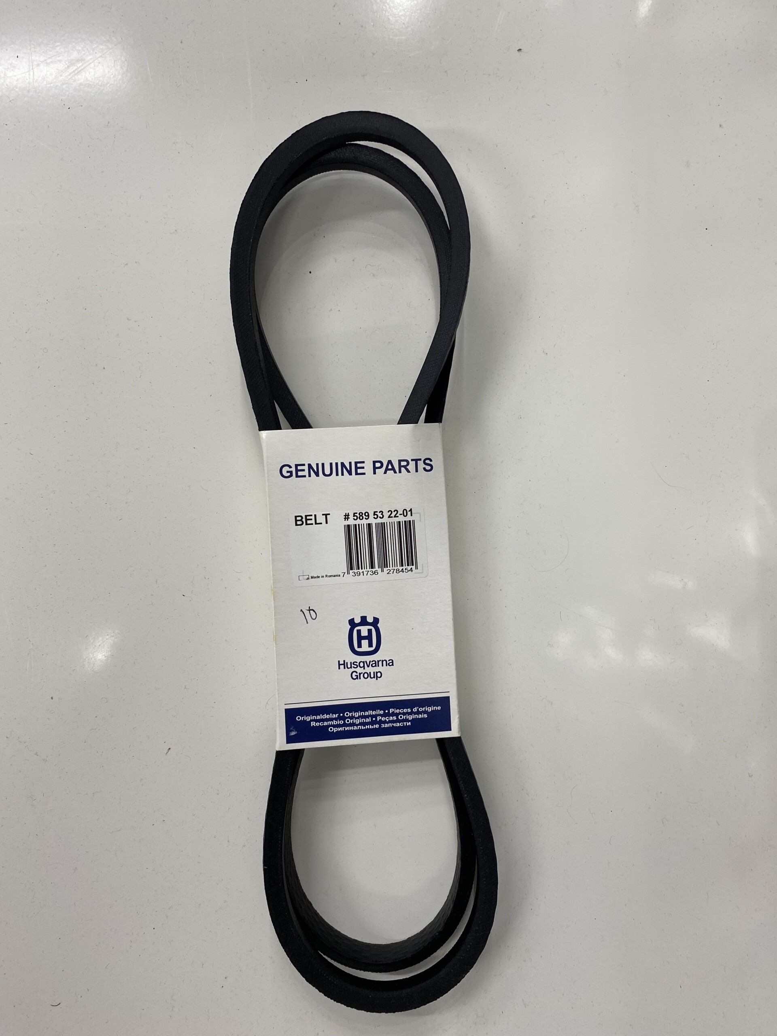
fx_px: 778
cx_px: 388
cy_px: 518
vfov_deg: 67.3
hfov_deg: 53.1
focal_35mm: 26
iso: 64
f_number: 1.8
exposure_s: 1/100
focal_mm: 4.25
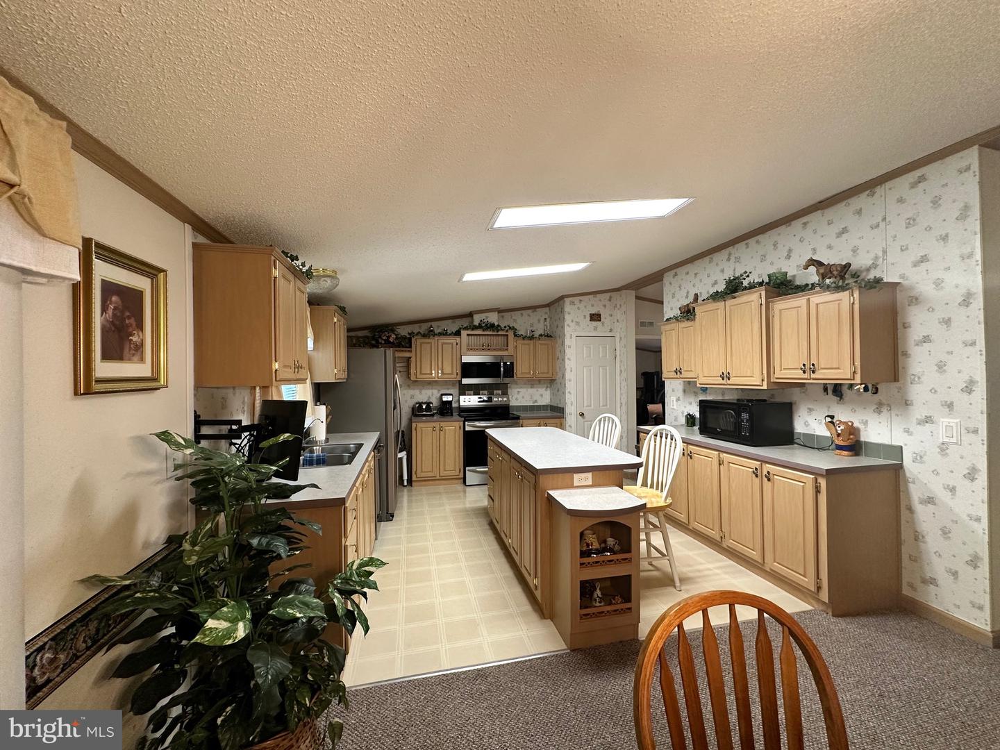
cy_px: 375
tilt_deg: +0.3
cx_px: 500
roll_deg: +0.6
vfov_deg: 85.7
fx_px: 404
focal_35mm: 14
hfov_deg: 102.1
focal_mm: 2.22
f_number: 2.2
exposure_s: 1/60
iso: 200
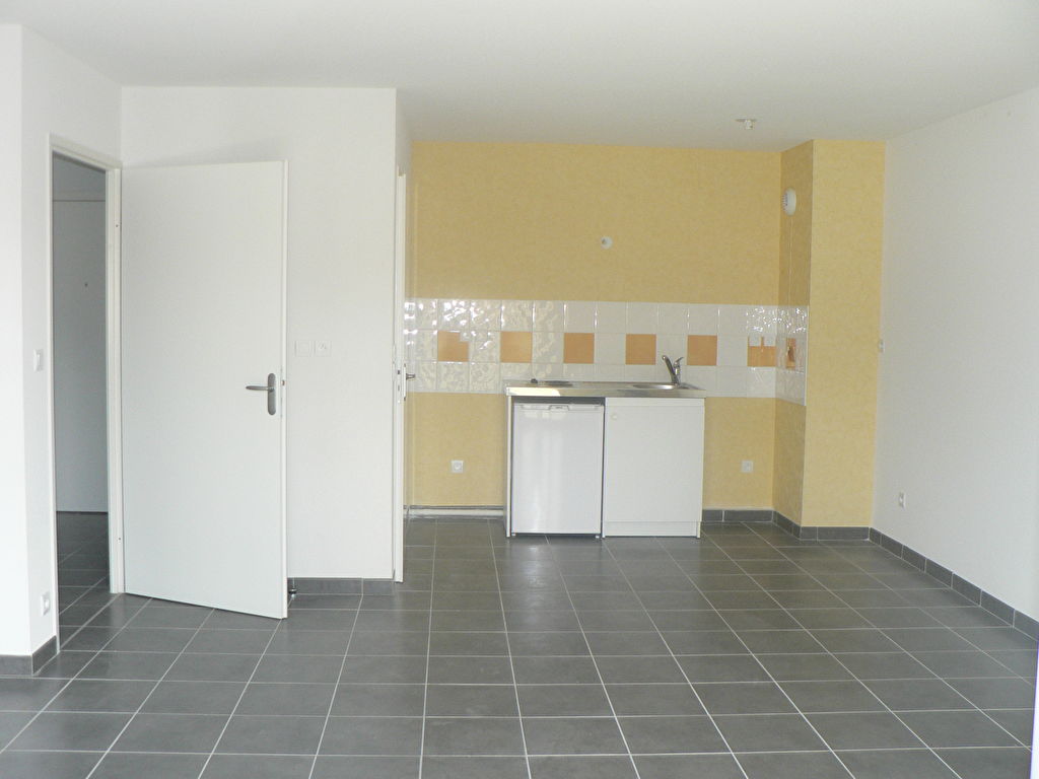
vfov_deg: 39.7
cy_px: 390
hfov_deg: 51.4
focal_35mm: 36
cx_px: 520
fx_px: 1081
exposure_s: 1/60
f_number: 2.8
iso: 150
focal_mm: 6
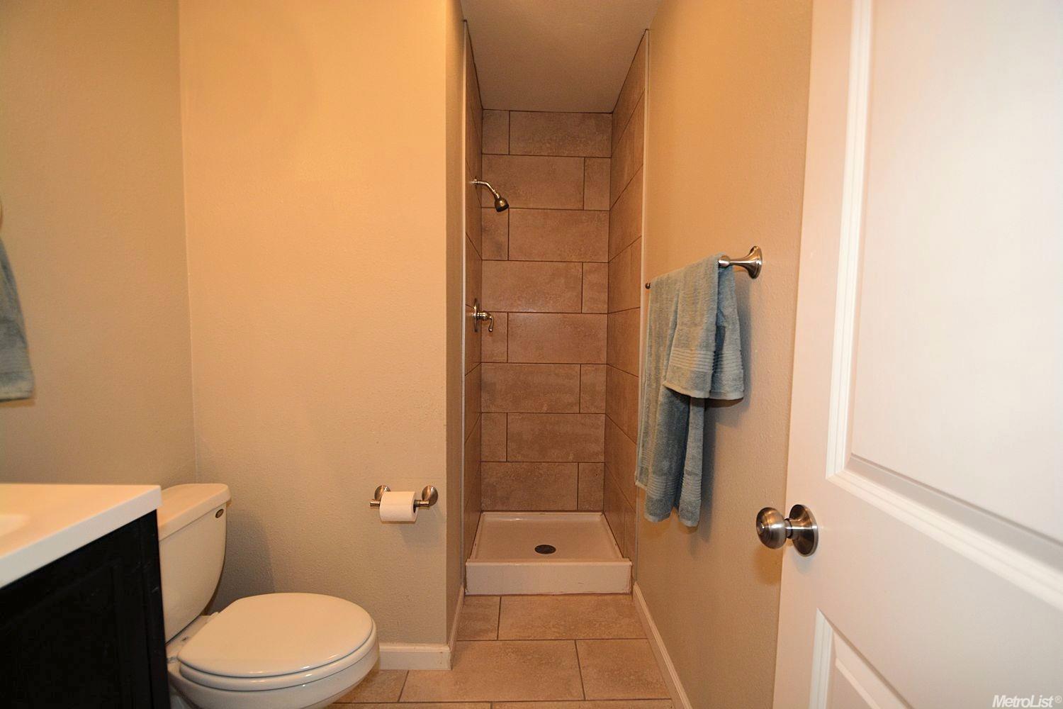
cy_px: 354
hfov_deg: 100.4
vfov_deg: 77.3
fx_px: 443
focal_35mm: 15
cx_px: 532
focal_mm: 10
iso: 720
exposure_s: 1/60
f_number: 4
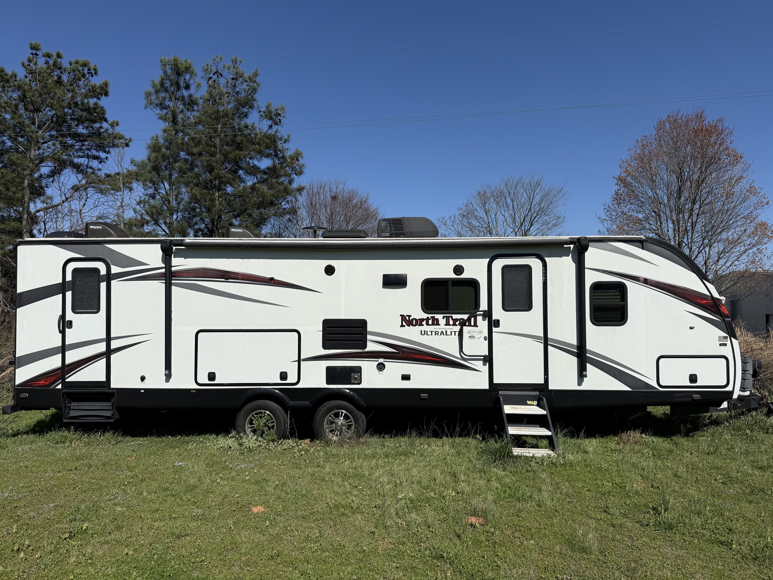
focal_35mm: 24
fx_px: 536
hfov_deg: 71.6
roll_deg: +0.4
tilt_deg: +0.9
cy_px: 290
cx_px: 386
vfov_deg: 56.8
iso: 80
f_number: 1.78
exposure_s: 1/11905
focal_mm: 6.76
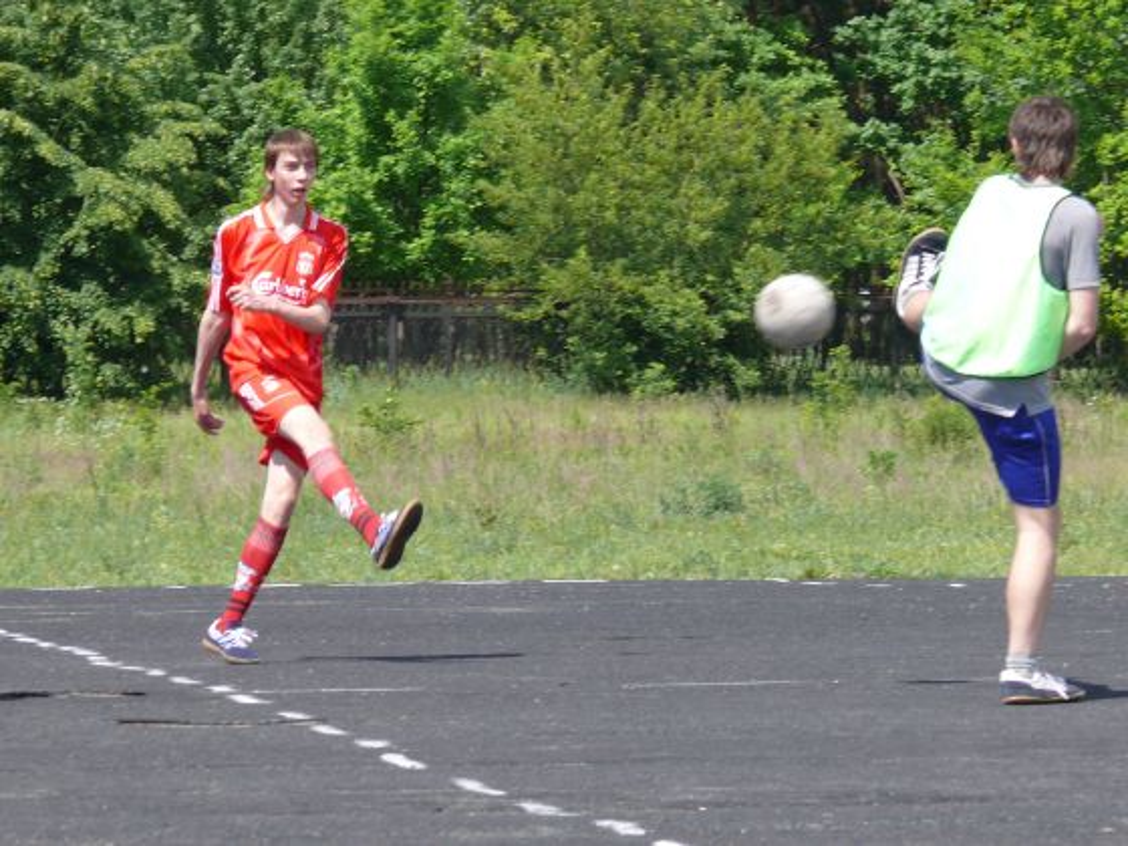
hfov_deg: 6.7
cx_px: 564
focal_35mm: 294
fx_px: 9580
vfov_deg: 5.1
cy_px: 423
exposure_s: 1/250
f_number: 5.6
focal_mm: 43.6
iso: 100
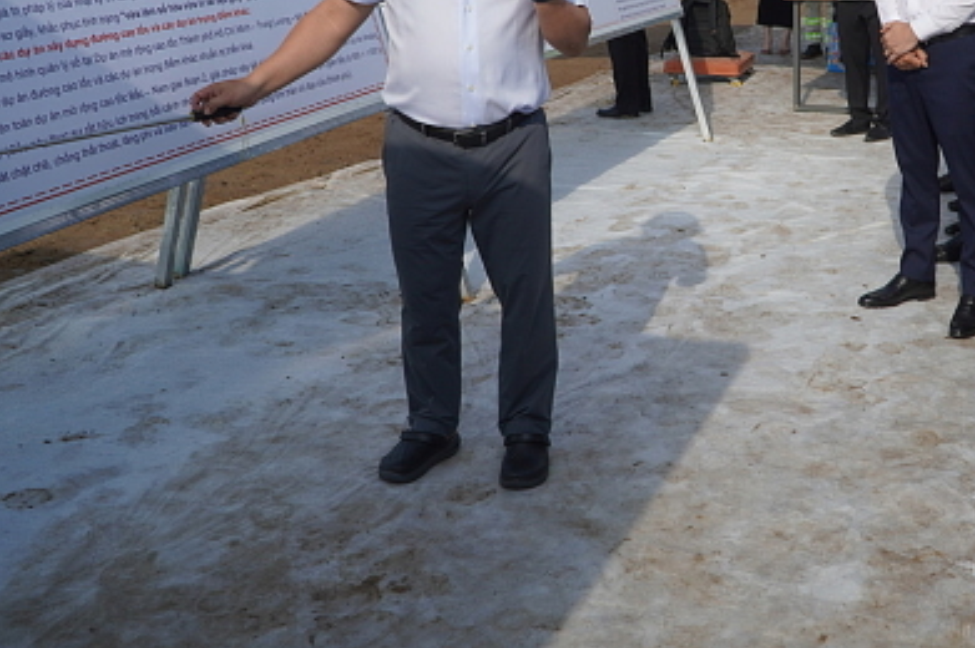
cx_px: 718
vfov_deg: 28.0
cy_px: 123
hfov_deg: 40.9
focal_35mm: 47
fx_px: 1272
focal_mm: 18
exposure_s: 1/1250
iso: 100
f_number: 4.5
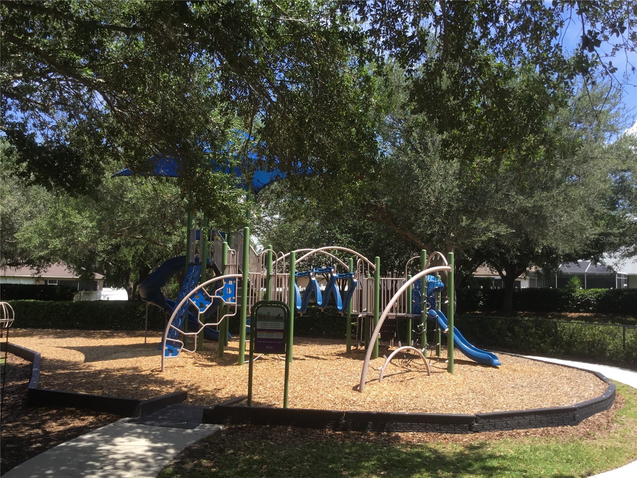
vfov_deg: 45.4
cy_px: 239
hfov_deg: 58.4
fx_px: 570
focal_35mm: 31
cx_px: 318
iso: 25
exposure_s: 1/578
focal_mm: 3.3
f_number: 2.4
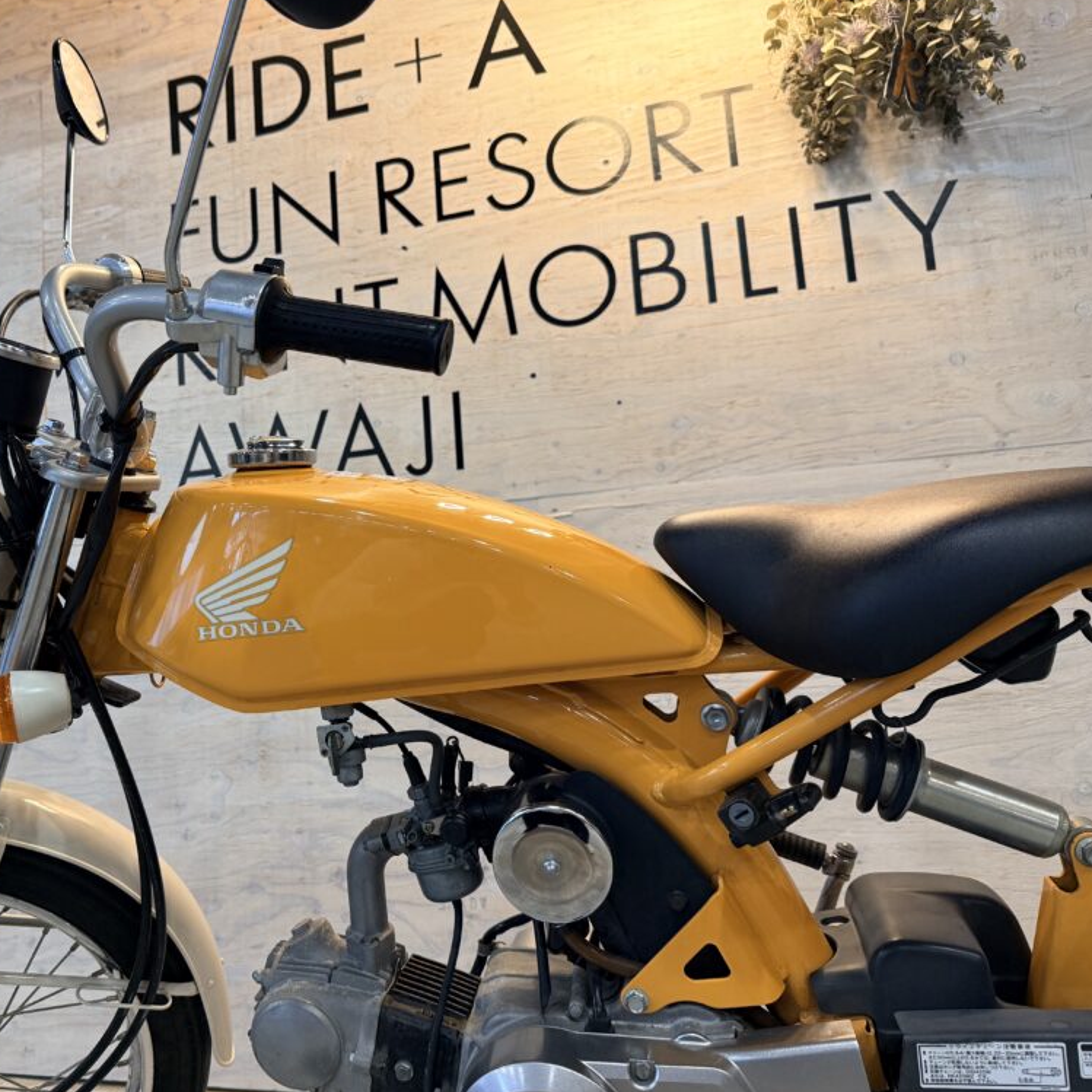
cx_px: 351
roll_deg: +2.5
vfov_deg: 55.6
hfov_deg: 54.3
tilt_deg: +8.7
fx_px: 1035
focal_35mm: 29
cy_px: 538
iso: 160
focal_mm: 6.76
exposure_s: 1/60
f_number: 1.78
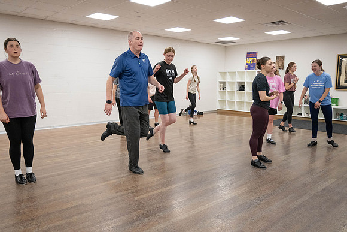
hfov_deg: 61.4
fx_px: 292
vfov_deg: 43.2
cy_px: 116
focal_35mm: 30
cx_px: 175
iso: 3200
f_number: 4
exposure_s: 1/640
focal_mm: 30
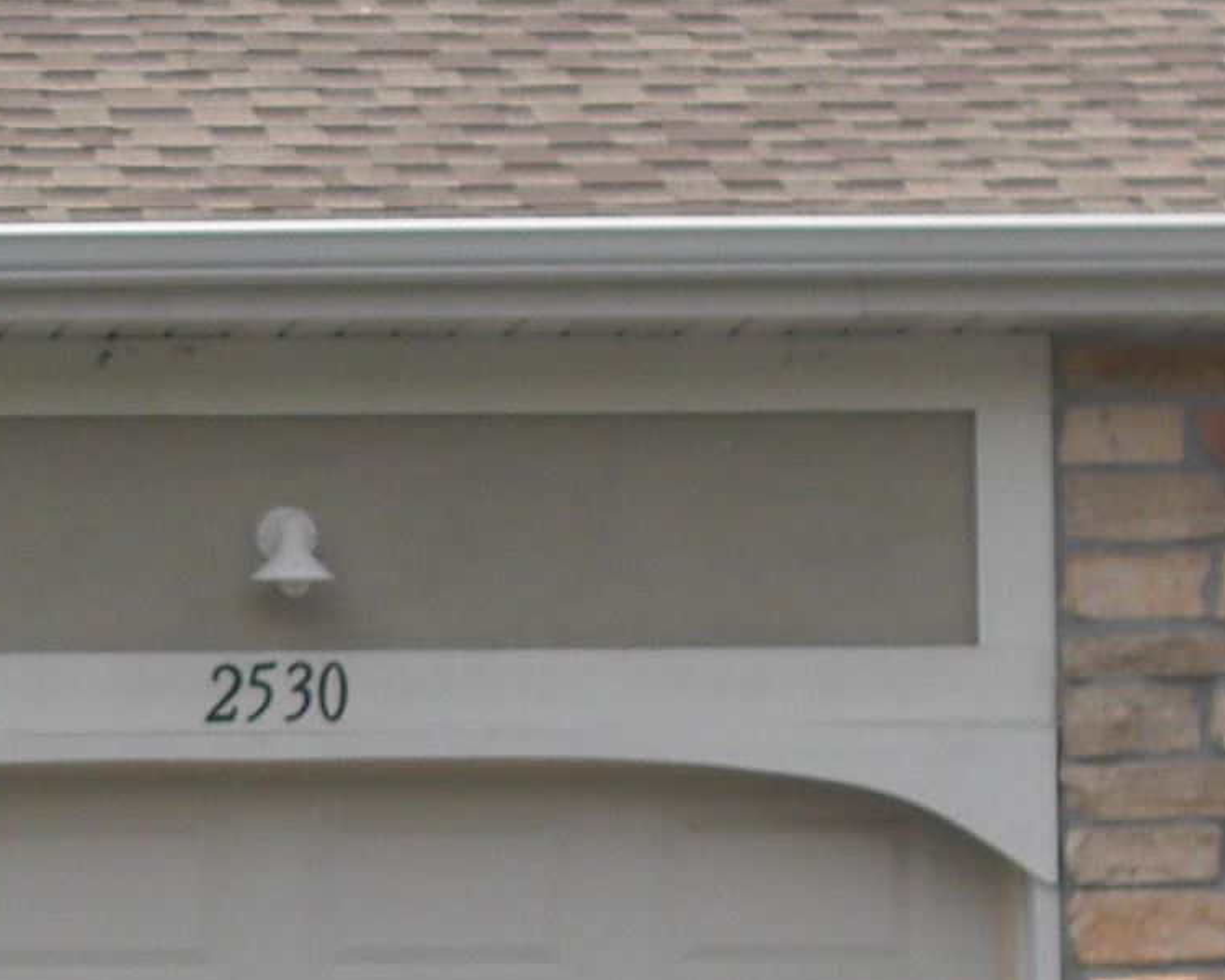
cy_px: 1134
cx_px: -384
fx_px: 8846
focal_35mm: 244
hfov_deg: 7.8
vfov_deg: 6.3
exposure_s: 1/500
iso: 50
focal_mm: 10.8
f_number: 3.8
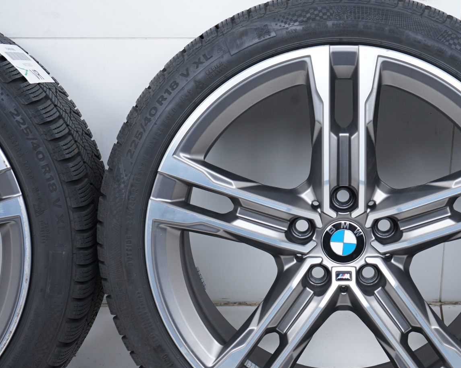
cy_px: 237
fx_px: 1010
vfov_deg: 20.6
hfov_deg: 25.4
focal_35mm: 74
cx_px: 354
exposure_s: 1/125
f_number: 7.1
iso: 250
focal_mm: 47
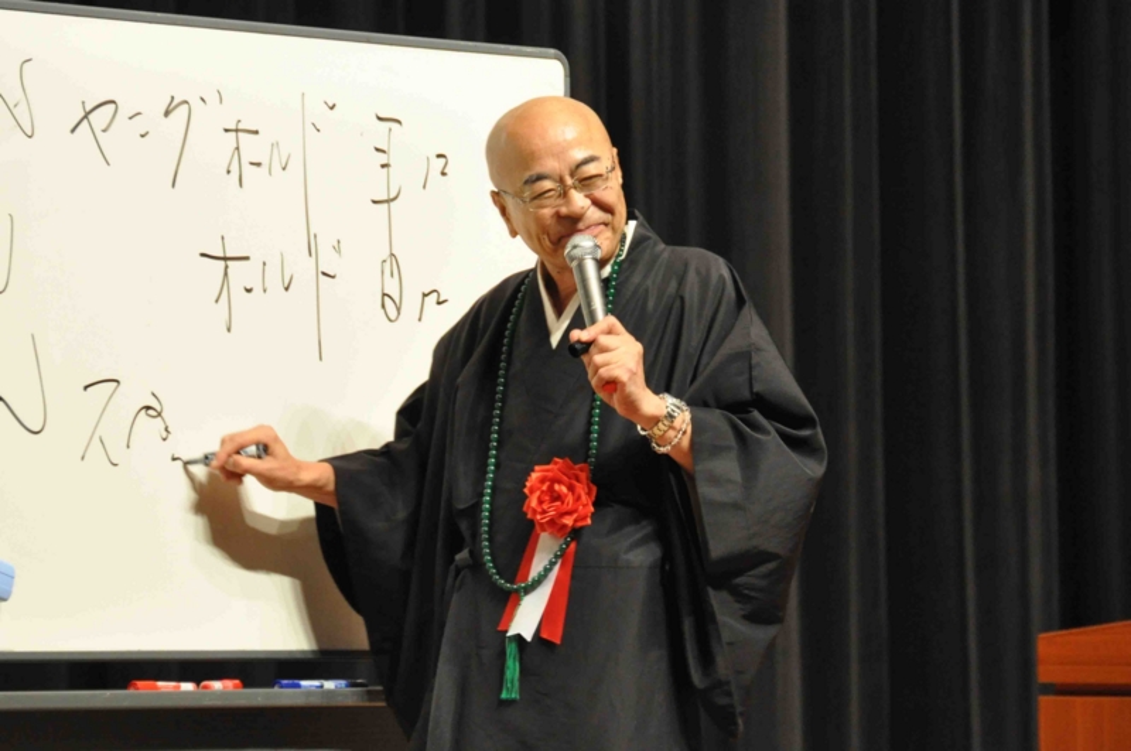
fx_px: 7059
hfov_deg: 9.2
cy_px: 376
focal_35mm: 225
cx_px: 566
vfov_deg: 6.1
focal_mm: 150
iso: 1600
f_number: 5.6
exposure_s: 1/100
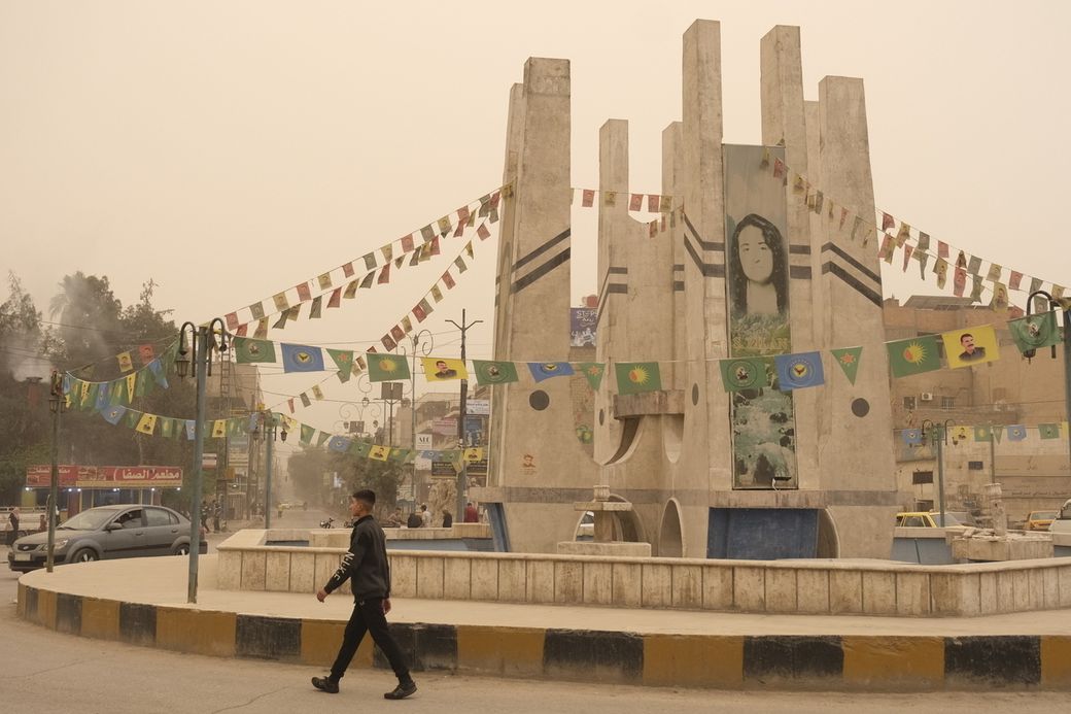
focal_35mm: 41
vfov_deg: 32.6
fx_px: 1219
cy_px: 357
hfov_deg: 47.4
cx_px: 536
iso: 1600
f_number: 4.5
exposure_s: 1/420
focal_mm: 27.4
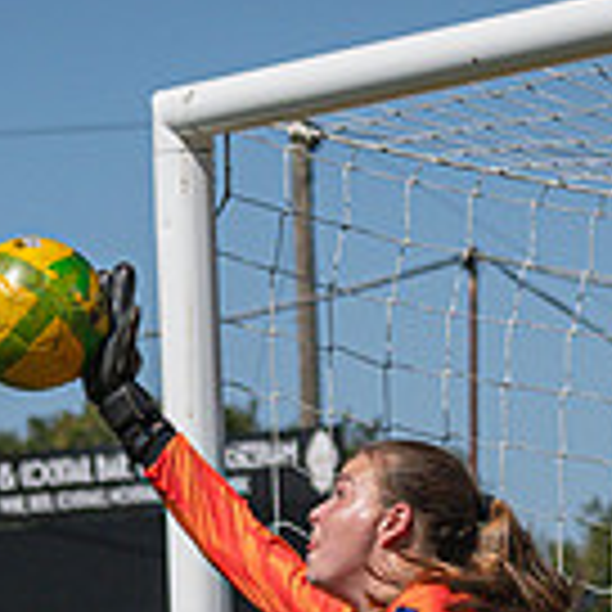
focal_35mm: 349
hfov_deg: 5.0
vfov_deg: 5.0
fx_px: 6981
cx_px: 230
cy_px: 825
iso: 160
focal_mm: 45
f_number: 2.5
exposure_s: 1/10000
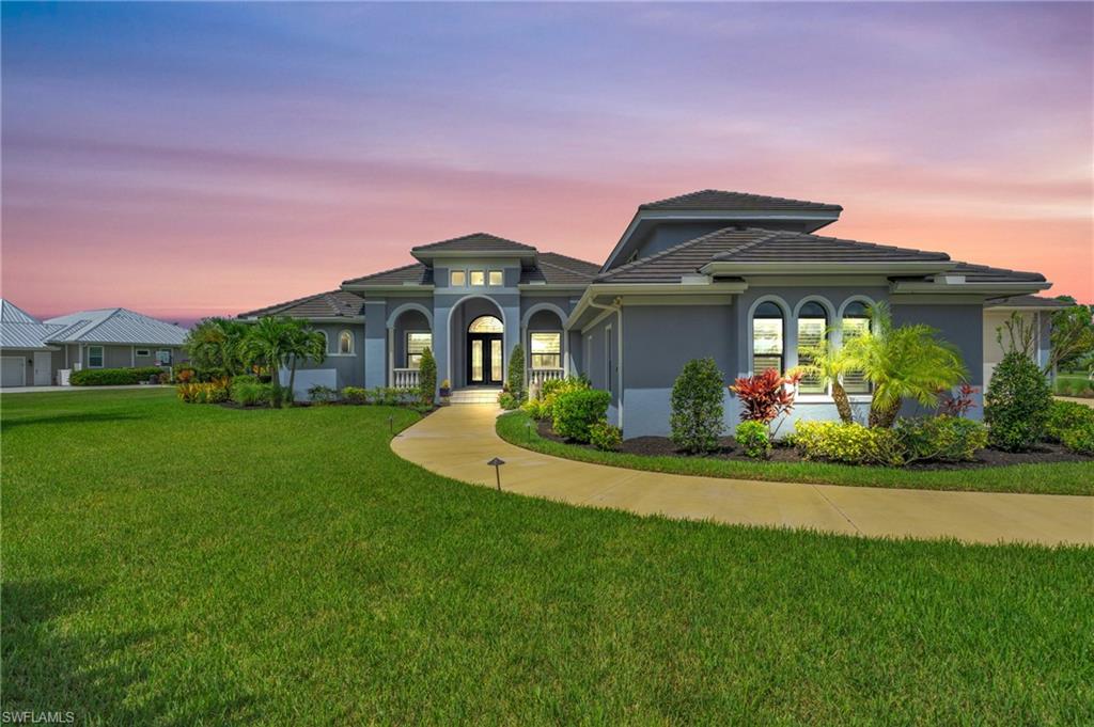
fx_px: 516
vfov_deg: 70.3
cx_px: 547
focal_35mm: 17
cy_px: 364
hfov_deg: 93.3
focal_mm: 17
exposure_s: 1/800
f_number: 9
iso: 200
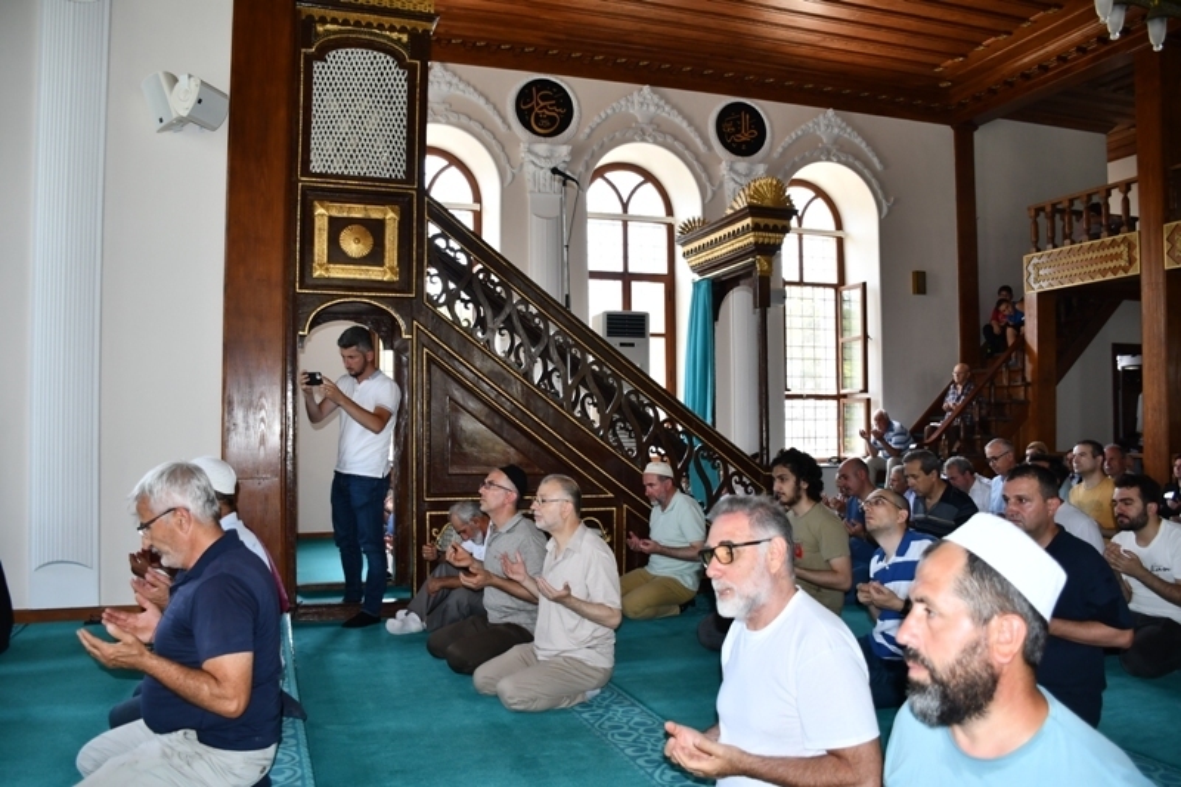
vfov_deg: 47.9
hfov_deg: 67.4
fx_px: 886
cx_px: 590
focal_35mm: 27
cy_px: 394
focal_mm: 18
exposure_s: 1/125
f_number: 3.5
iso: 400
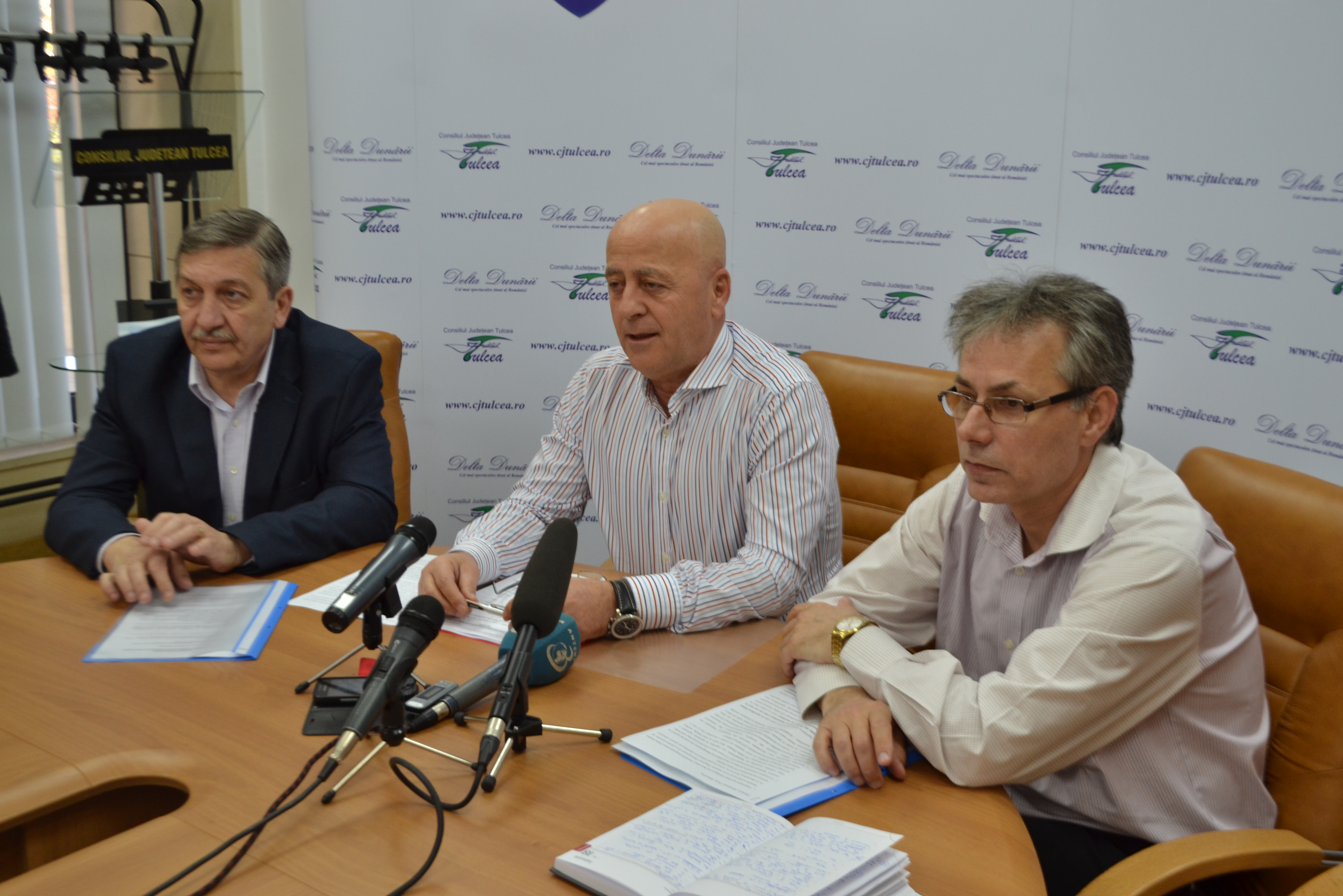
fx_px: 1455
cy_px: 448
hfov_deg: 49.6
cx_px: 672
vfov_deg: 34.2
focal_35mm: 39
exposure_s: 1/50
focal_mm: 26
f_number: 4.2
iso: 400
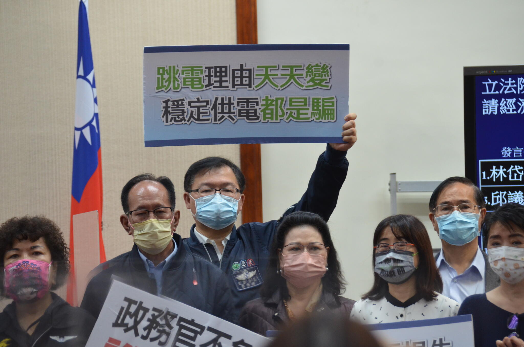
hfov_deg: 8.3
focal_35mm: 248
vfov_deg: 5.5
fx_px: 3595
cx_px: 262
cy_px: 174
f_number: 5.6
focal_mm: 165
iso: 1600
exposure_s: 1/125
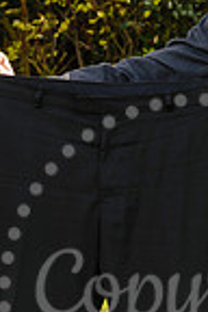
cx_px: 203
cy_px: 295
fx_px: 2296
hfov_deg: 5.2
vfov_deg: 7.7
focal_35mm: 265
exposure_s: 1/125
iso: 200
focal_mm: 85
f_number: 8
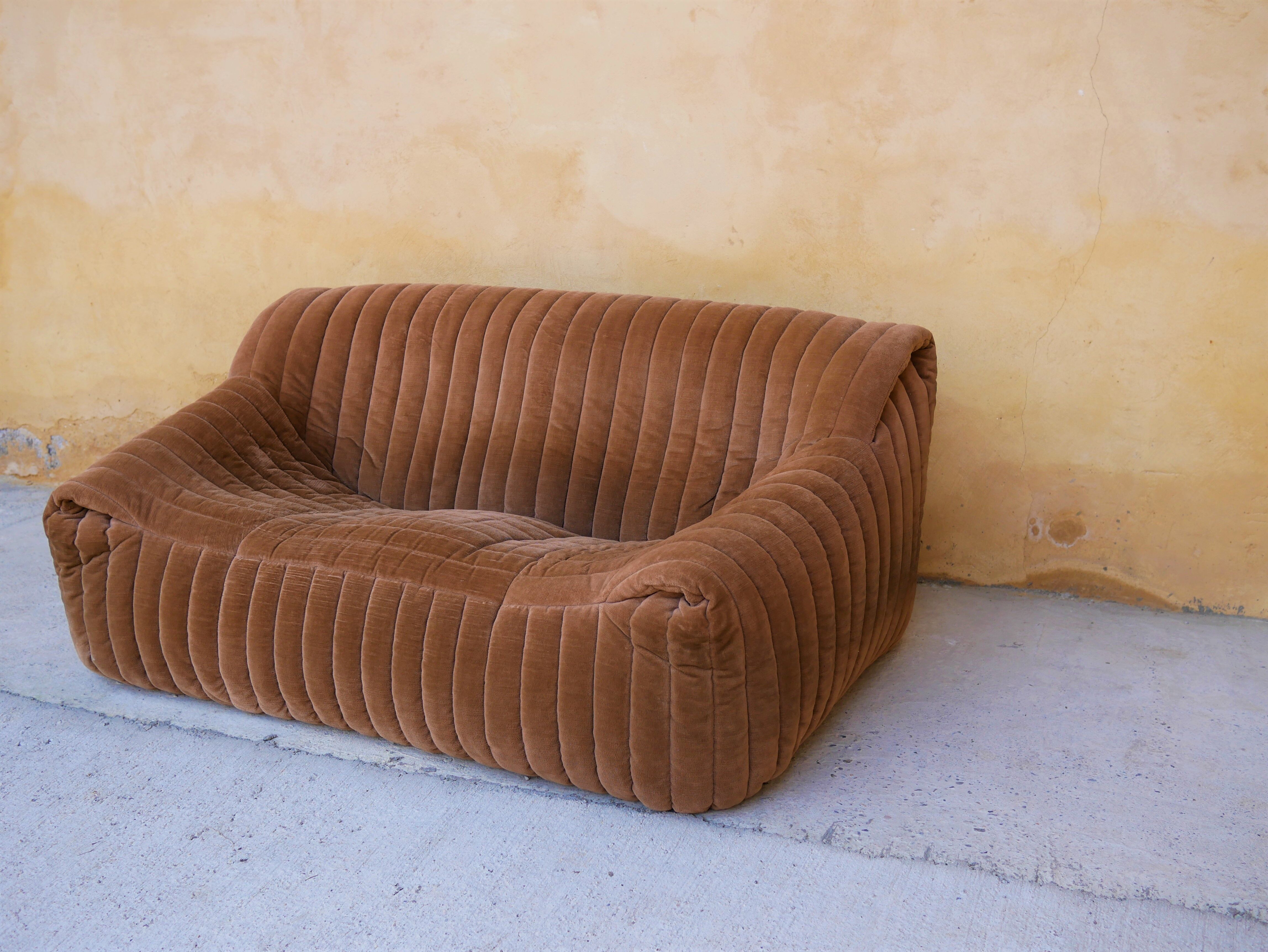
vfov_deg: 36.0
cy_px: 476
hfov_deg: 46.8
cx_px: 634
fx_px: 1466
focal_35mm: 40
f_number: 2.8
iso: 200
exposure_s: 1/320
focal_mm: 20
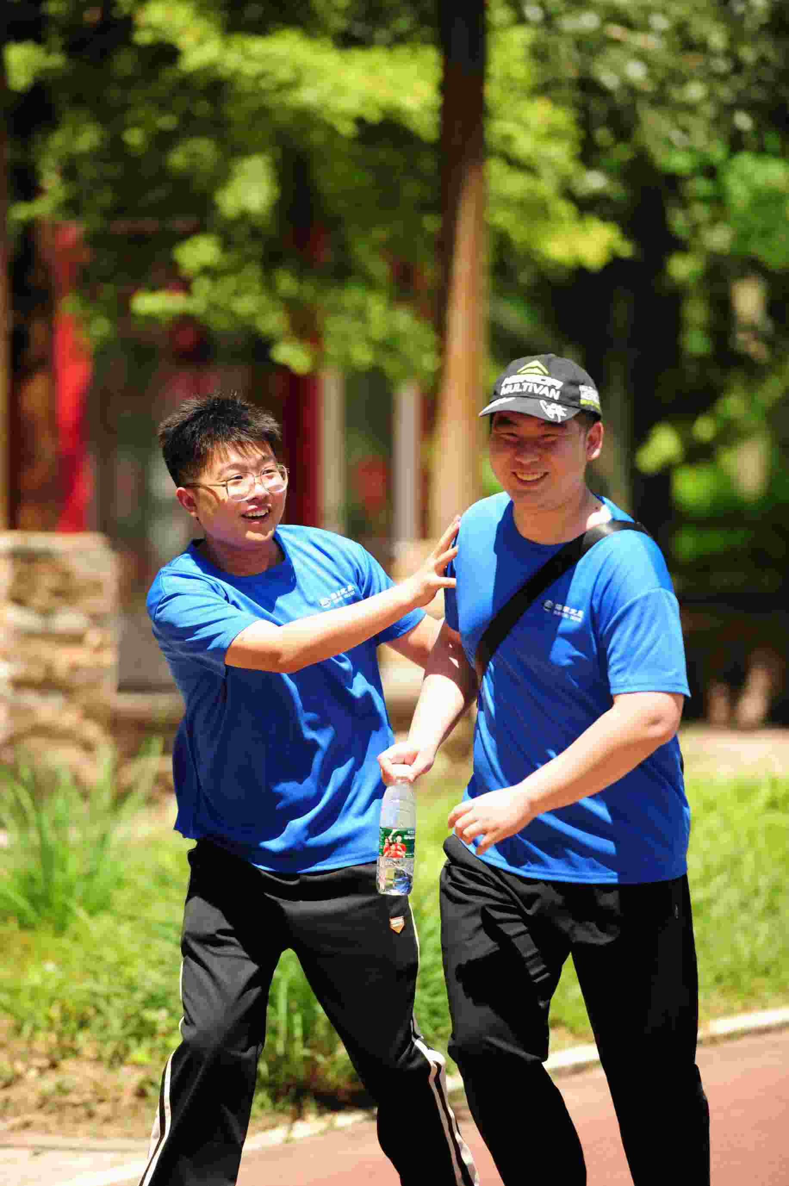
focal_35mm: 200
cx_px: 394
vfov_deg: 10.3
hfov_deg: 6.9
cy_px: 593
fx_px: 6584
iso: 200
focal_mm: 200
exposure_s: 1/1250
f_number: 2.8
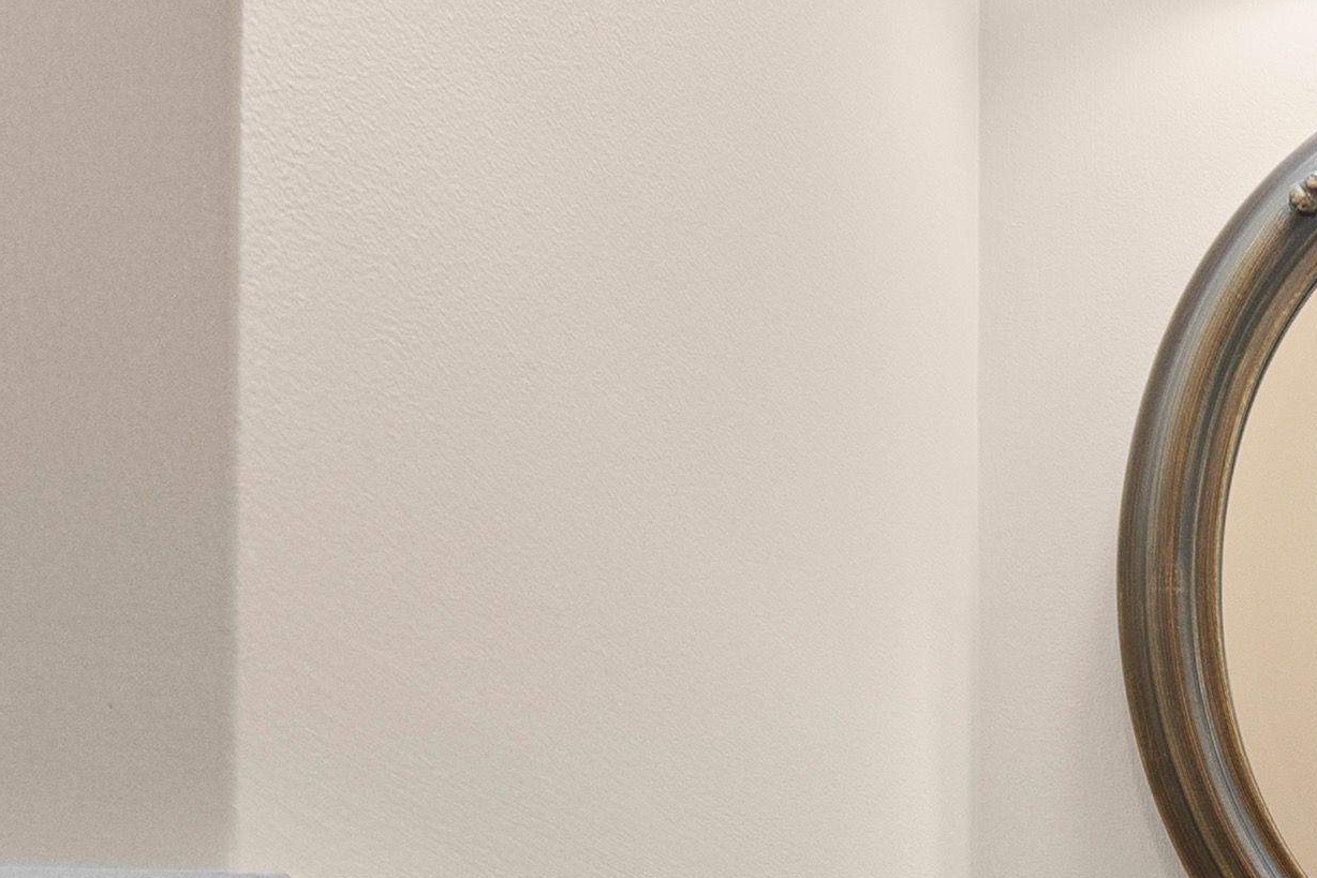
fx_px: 2488
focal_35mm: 68
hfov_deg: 26.1
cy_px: 1379
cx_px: 1621
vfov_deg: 17.6
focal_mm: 10
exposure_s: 1/8
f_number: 4.5
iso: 100
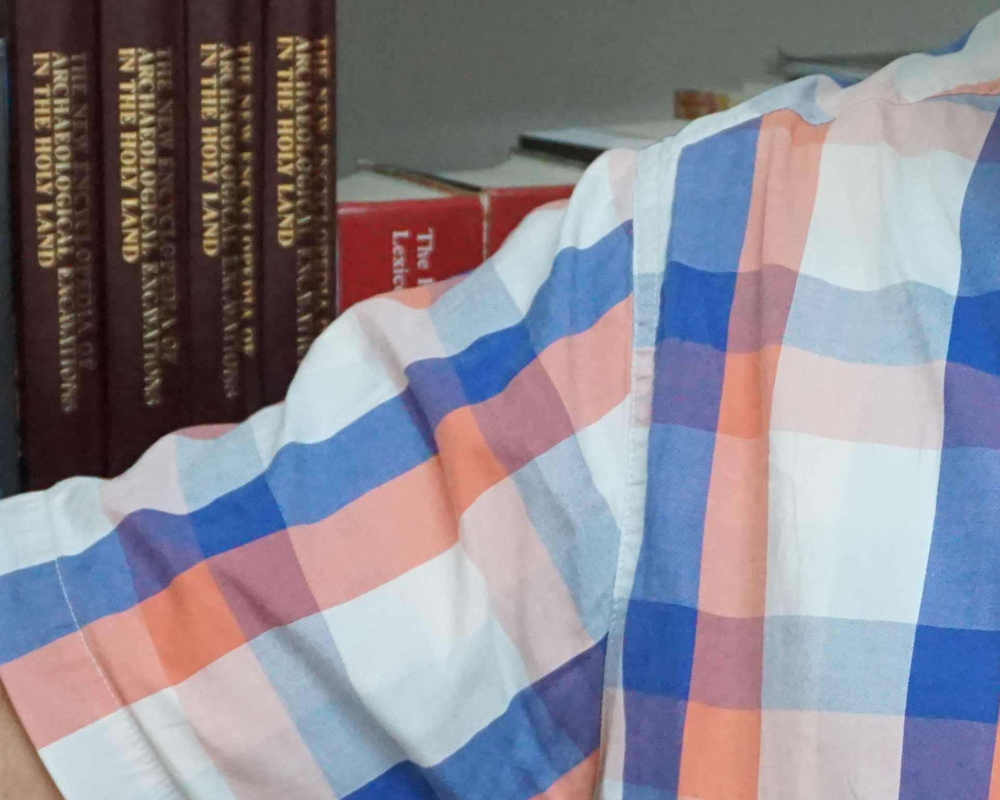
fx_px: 3640
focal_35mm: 123
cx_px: 719
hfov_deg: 15.6
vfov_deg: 12.3
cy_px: -88
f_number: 4.5
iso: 3200
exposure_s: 1/160
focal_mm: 28
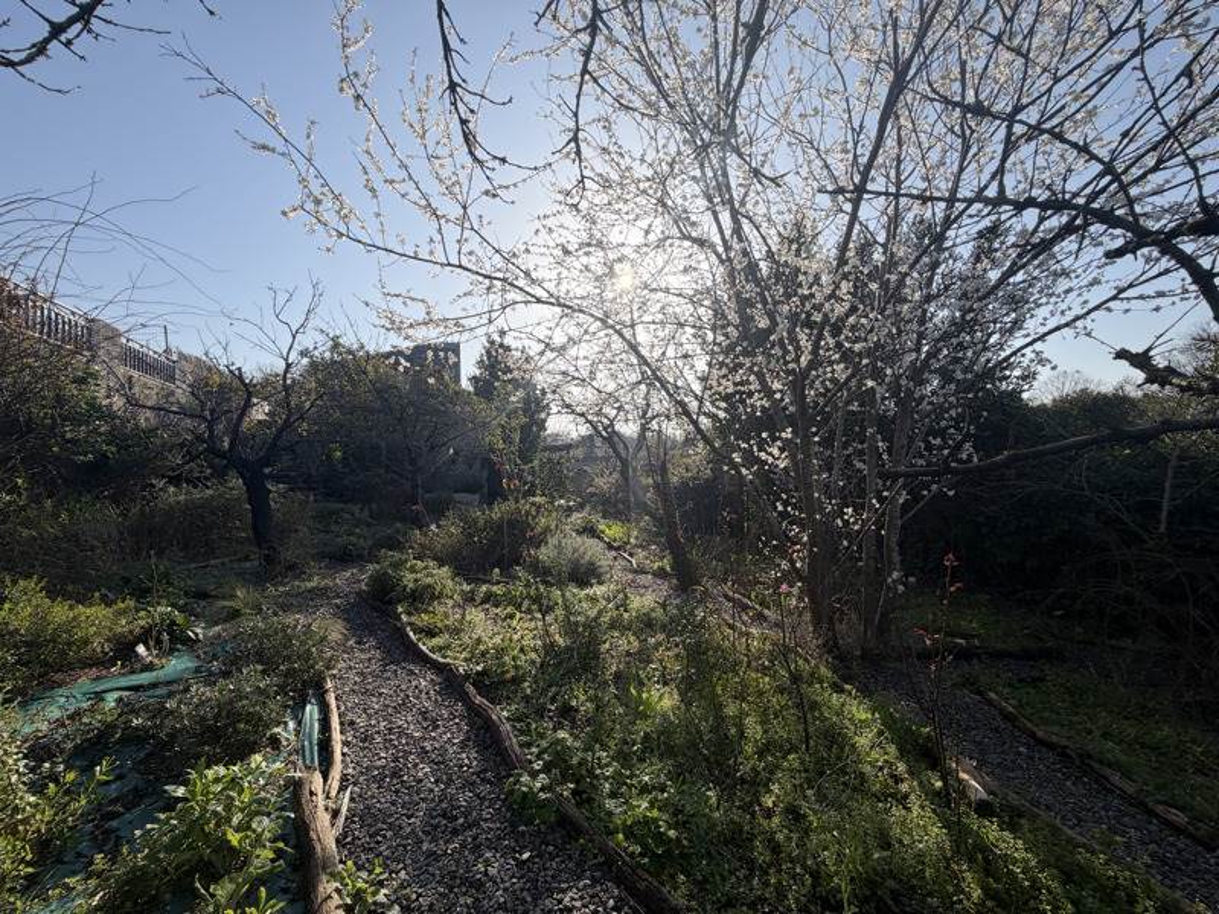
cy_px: 457
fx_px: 493
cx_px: 610
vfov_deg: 85.7
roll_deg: +2.3
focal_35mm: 14
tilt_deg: +2.5
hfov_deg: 102.1
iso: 20
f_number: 2.2
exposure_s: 1/901
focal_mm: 2.22
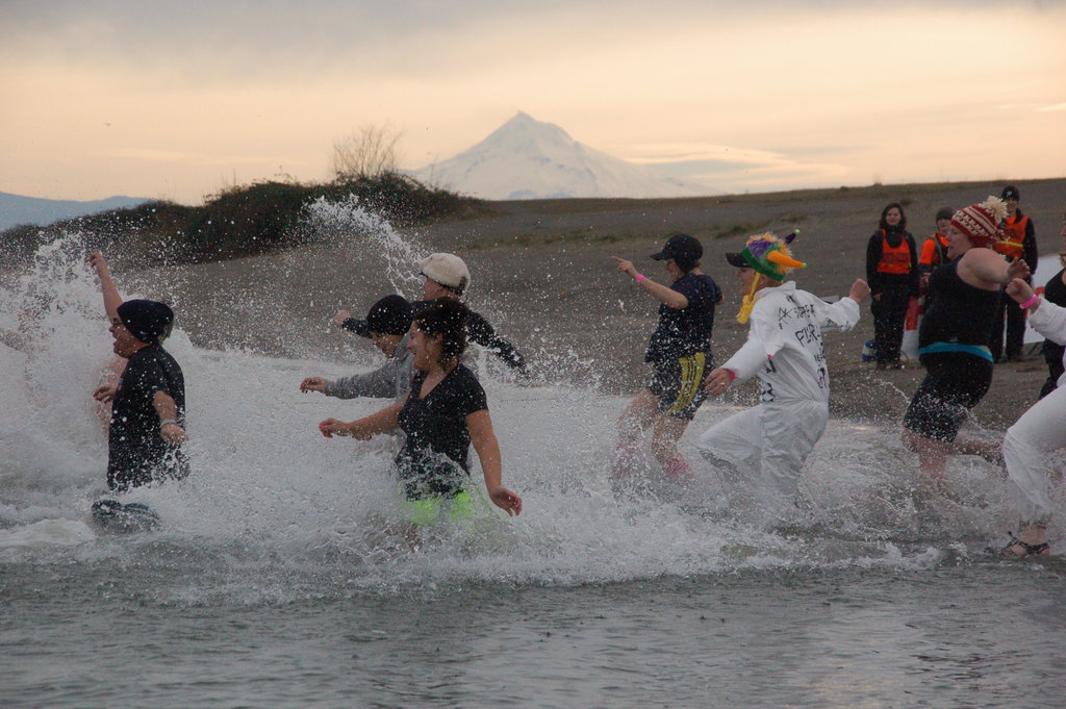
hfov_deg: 14.4
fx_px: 4216
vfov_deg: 9.6
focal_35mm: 142
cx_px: 533
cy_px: 354
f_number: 9
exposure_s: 1/1250
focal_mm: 95
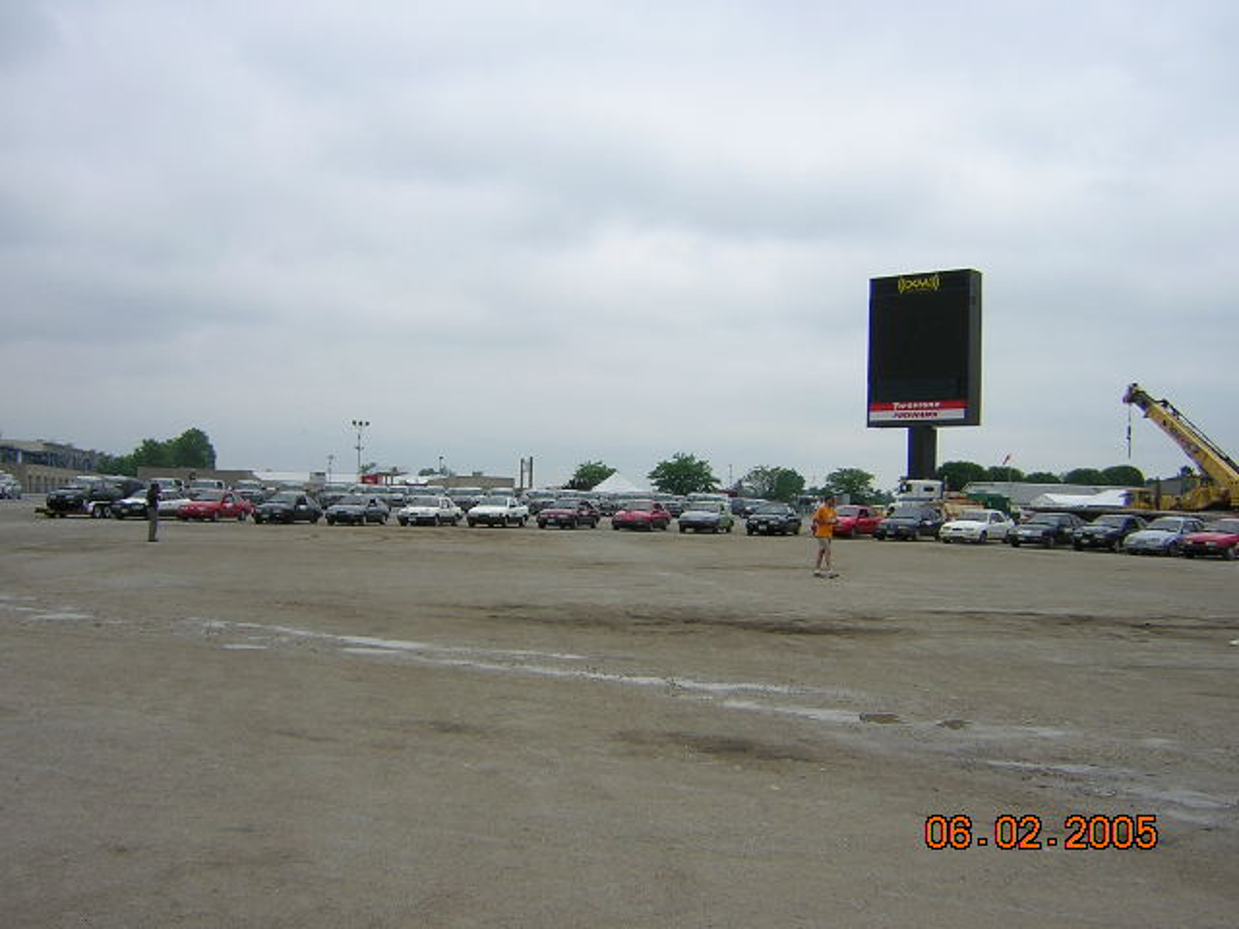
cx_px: 620
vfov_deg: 39.7
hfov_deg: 51.4
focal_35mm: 36
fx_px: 1289
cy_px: 464
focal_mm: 4.7
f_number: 5.2
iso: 100
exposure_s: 1/139
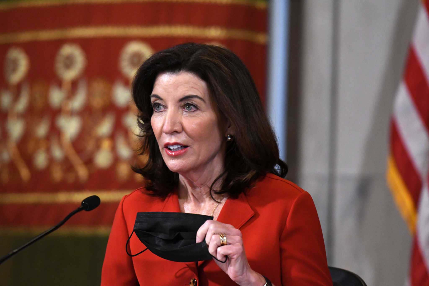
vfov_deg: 5.0
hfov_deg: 7.4
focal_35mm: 278
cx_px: 214
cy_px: 143
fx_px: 3306
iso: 4500
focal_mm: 185
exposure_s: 1/320
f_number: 3.2
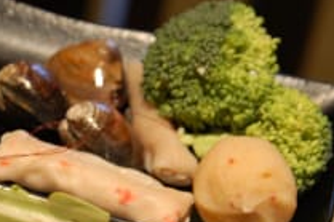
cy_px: 233
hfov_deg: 9.8
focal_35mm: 209
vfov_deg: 6.5
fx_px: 1937
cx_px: -22
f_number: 5
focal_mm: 52
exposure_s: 1/10
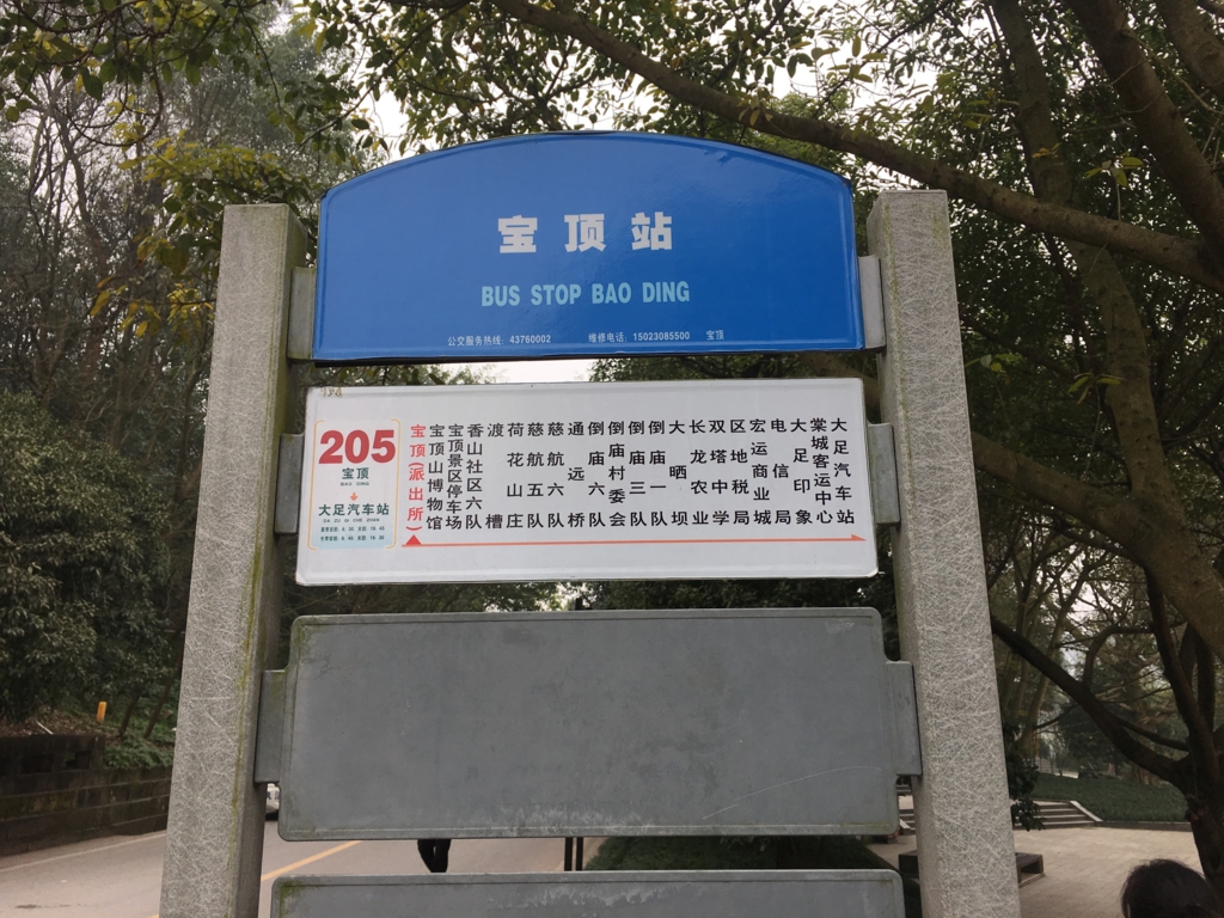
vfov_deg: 48.2
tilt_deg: +12.7
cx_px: 612
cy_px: 459
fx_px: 1025
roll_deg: -1.3
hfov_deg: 61.7
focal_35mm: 29
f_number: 2.2
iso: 25
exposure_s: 1/405
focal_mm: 4.15
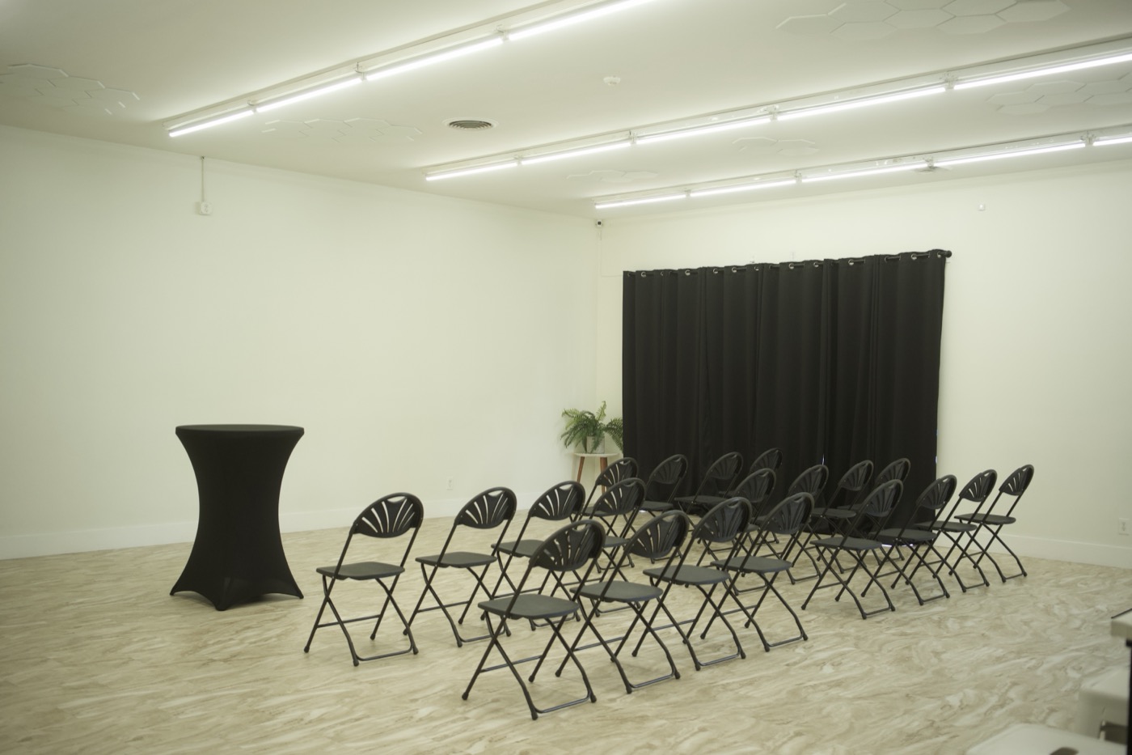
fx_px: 1100
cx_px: 566
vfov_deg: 37.8
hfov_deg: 54.4
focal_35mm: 35
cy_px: 378
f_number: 4
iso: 1000
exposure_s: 1/160
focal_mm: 35
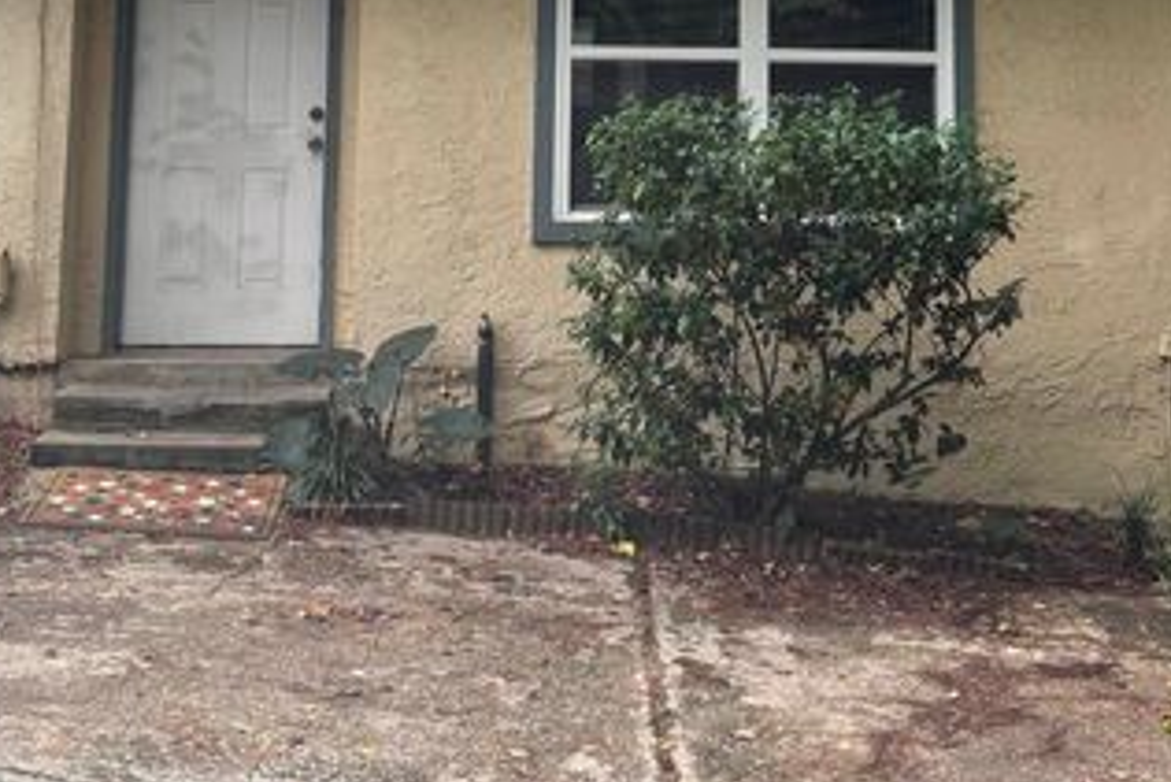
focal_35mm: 57
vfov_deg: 22.6
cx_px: 637
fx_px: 1855
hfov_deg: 35.0
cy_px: -46
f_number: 1.6
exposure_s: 1/330
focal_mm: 5.96
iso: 50
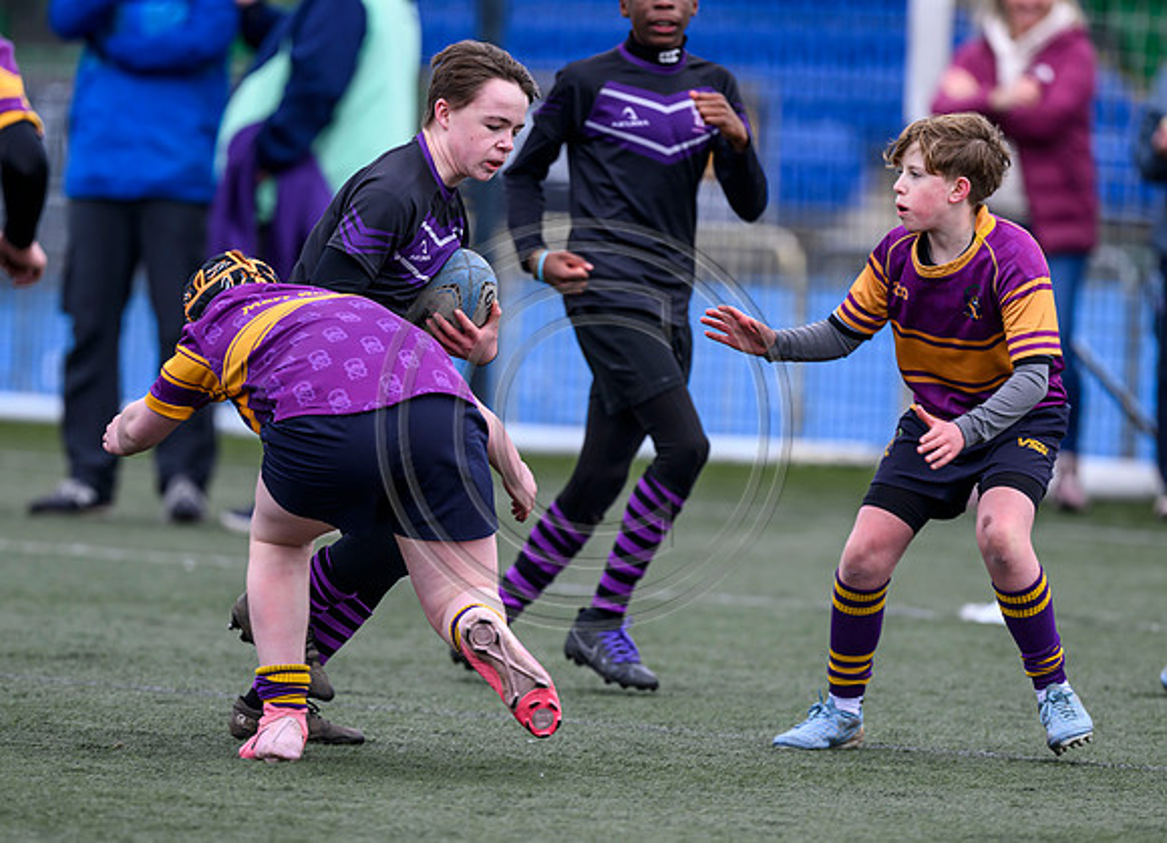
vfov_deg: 2.8
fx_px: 17245
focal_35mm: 518
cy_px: 420
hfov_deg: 3.9
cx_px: 484
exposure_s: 1/1250
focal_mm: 400
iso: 500
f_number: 3.5
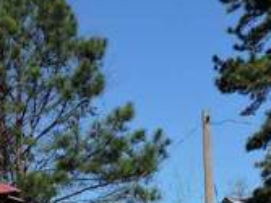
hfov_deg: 13.0
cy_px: 313
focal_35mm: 150
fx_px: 1173
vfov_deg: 9.6
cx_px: -7
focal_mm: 8.4
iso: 100
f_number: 3.9
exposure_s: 1/1250
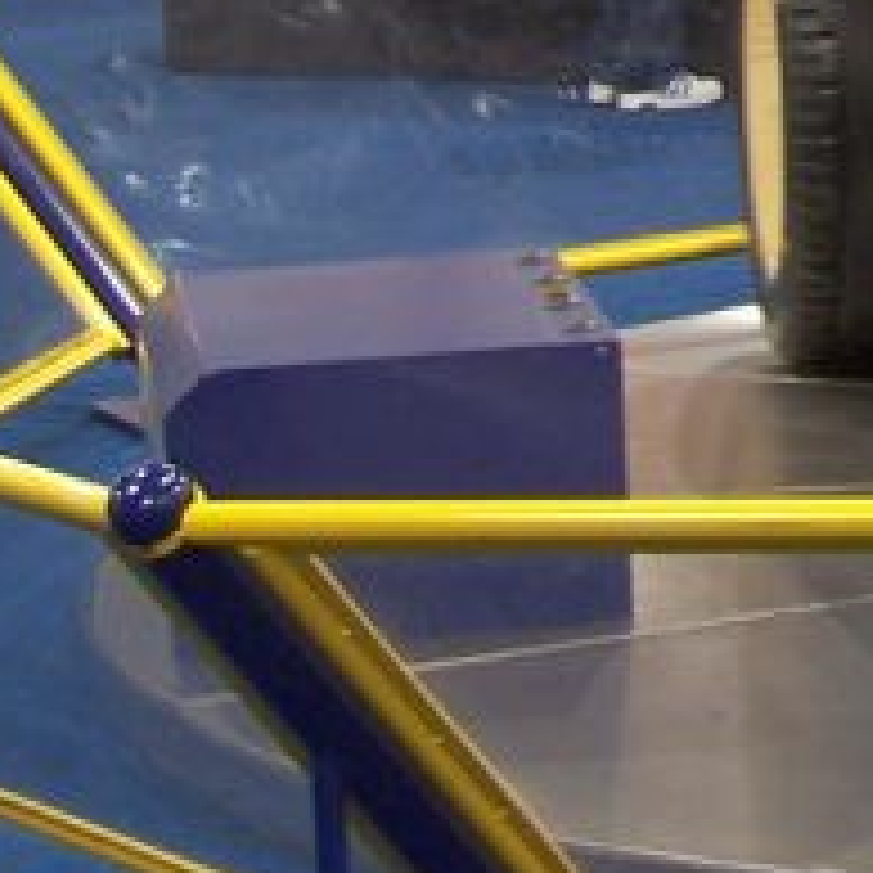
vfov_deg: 9.1
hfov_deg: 8.8
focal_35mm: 187
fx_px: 5336
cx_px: 1746
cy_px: -405
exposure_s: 1/2
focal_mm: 6.7
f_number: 2.8
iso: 80
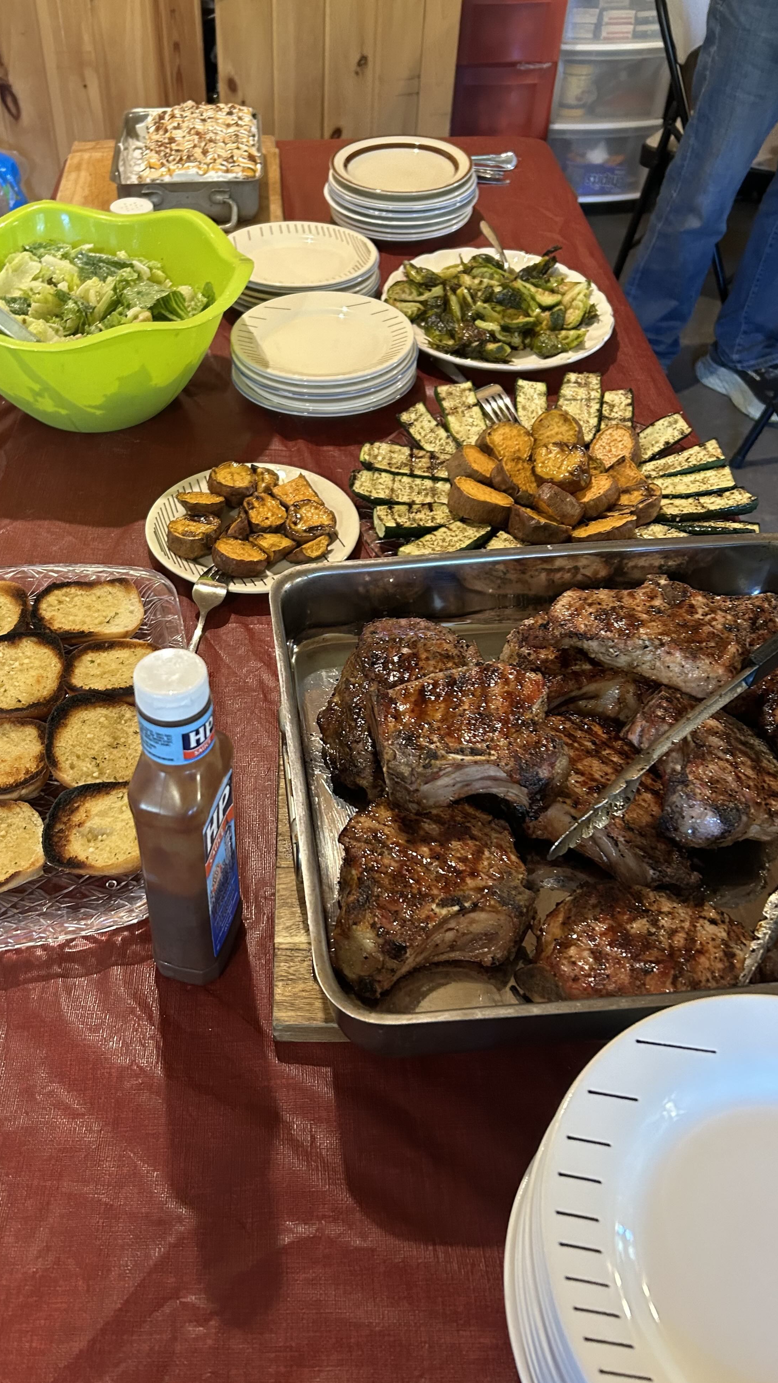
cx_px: 284
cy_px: 691
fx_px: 1063
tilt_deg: -45.8
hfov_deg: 39.9
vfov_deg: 66.1
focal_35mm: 29
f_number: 1.5
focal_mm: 5.7
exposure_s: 1/40
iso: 400
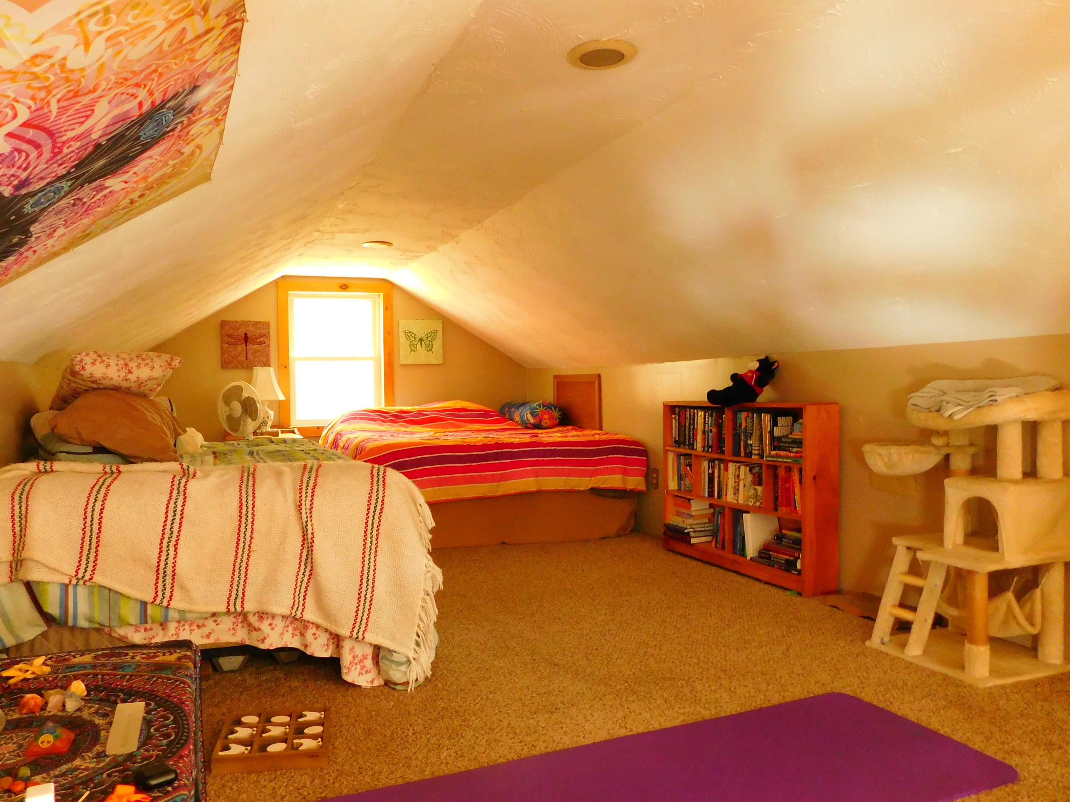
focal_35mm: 26
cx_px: 478
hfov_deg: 67.1
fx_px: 804
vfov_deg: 53.1
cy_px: 409
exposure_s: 1/8
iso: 500
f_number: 3
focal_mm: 4
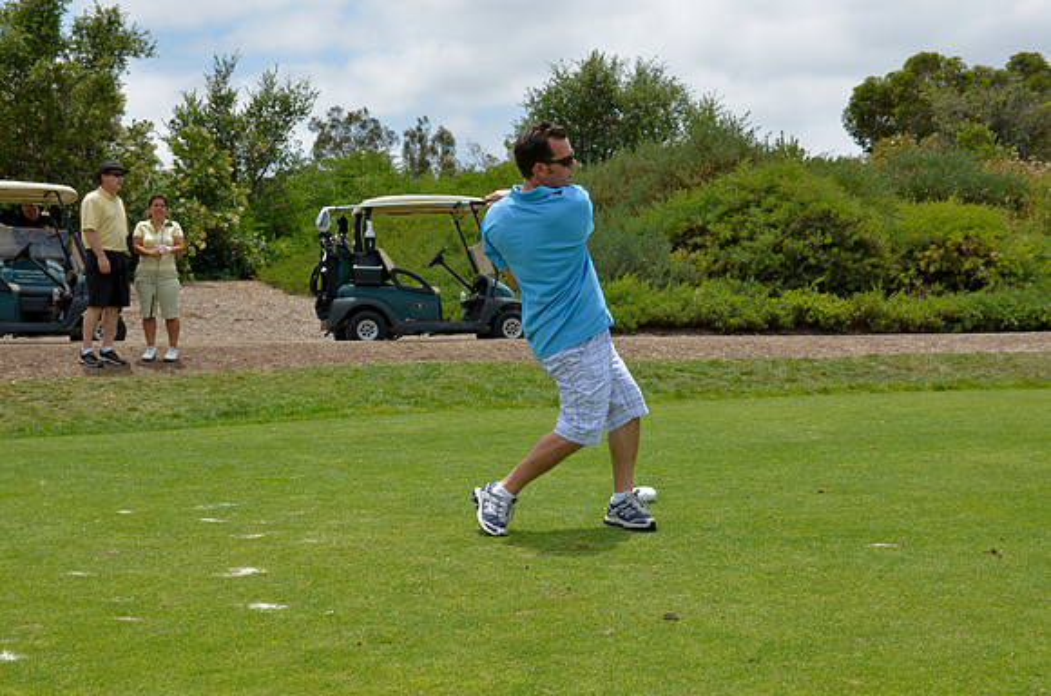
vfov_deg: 23.7
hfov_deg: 35.1
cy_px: 348
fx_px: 1660
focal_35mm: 57
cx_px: 526
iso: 200
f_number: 9
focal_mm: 38
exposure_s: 1/500
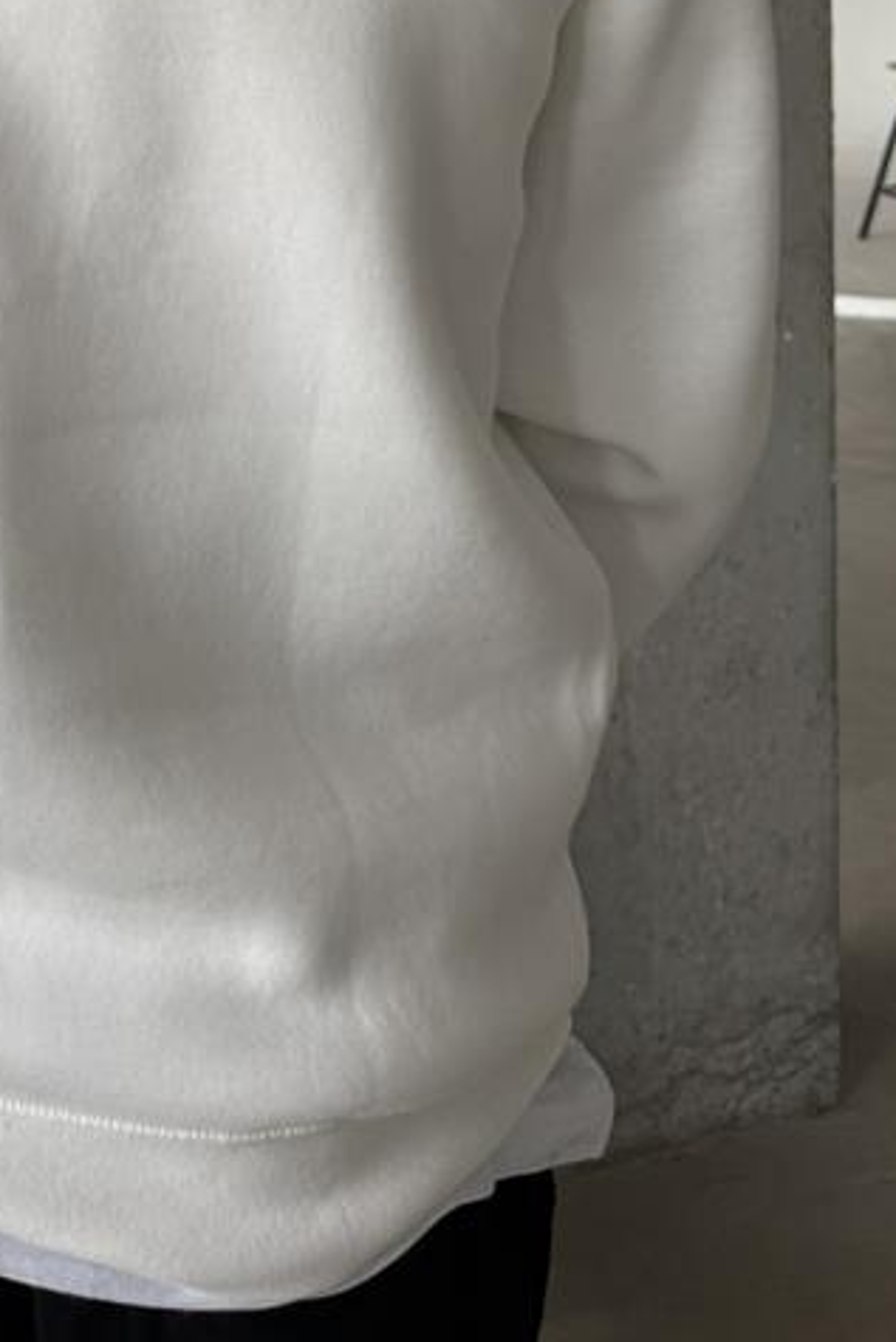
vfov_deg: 31.8
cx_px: -65
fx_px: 2089
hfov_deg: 22.9
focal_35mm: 56
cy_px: -113
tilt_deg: +0.0
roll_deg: +0.3
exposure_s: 1/141
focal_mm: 6.76
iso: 50
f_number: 1.78
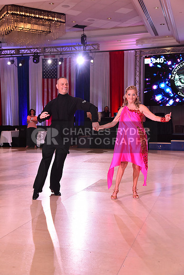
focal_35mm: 46
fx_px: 352
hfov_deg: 29.3
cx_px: 92
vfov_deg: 42.7
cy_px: 138
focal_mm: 46
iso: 2500
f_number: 6.3
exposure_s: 1/320
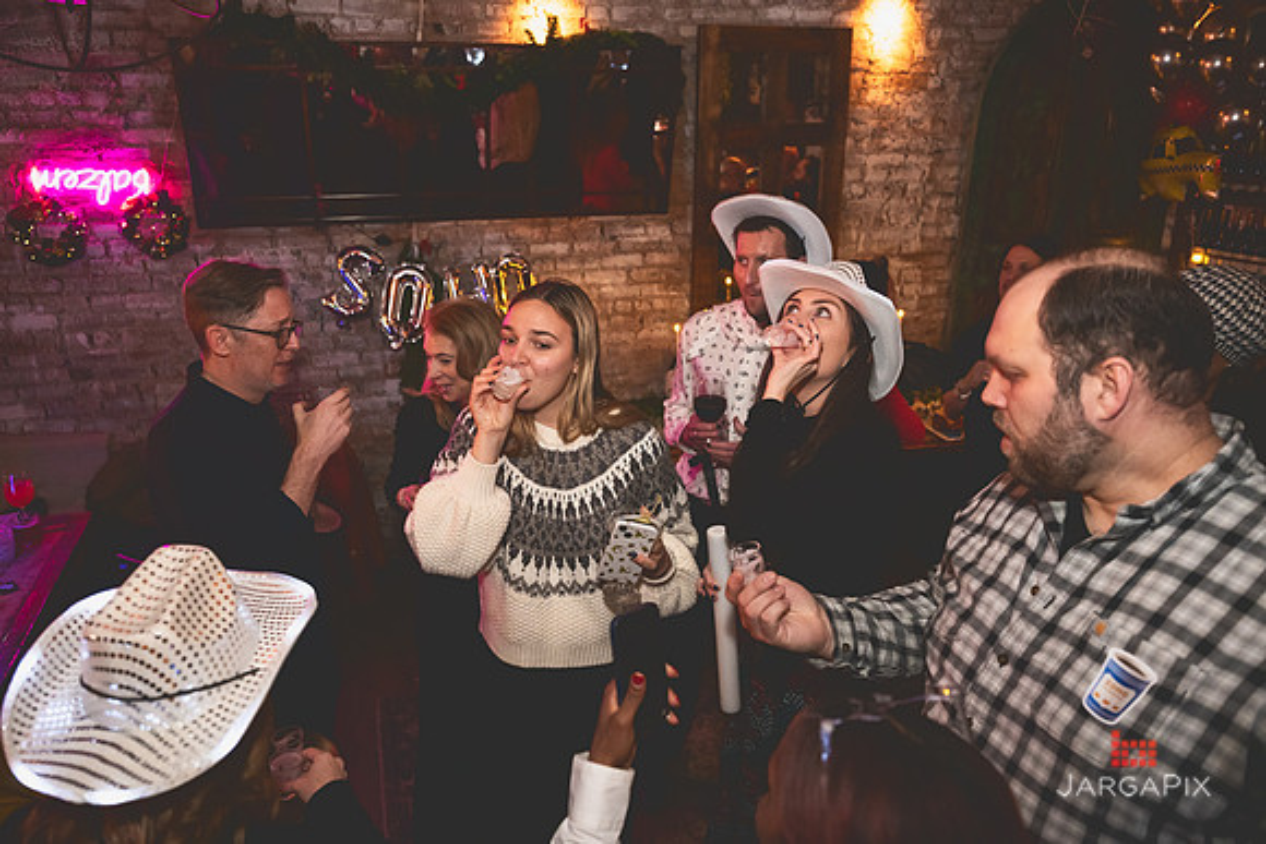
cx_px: 599
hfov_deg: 68.7
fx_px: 926
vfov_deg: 49.0
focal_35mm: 26
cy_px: 400
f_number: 2.8
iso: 3200
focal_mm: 24
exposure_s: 1/100
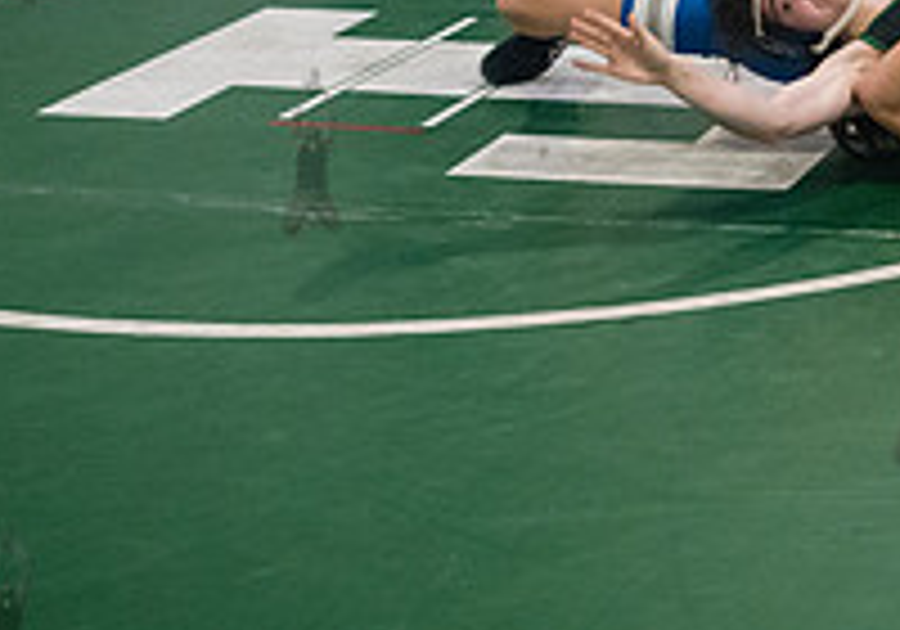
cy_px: 4
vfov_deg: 12.0
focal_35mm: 117
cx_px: 1122
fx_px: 2971
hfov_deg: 16.4
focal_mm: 35
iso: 5000
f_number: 3.2
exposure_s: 1/400
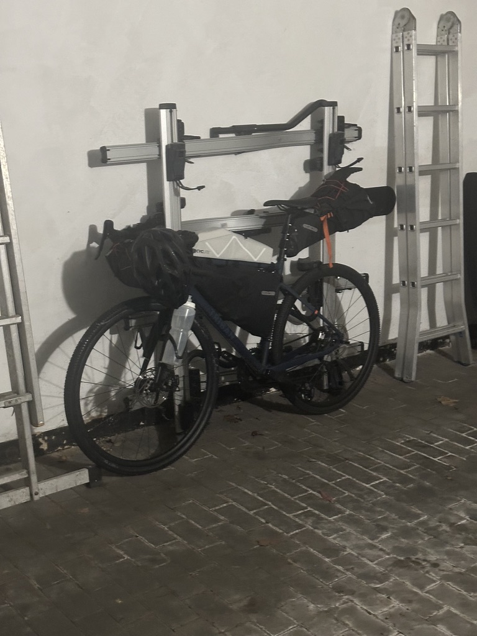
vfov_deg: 39.7
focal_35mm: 48
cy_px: 318
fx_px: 882
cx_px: 238
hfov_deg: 30.3
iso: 640
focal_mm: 6.86
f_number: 1.78
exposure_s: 1/25
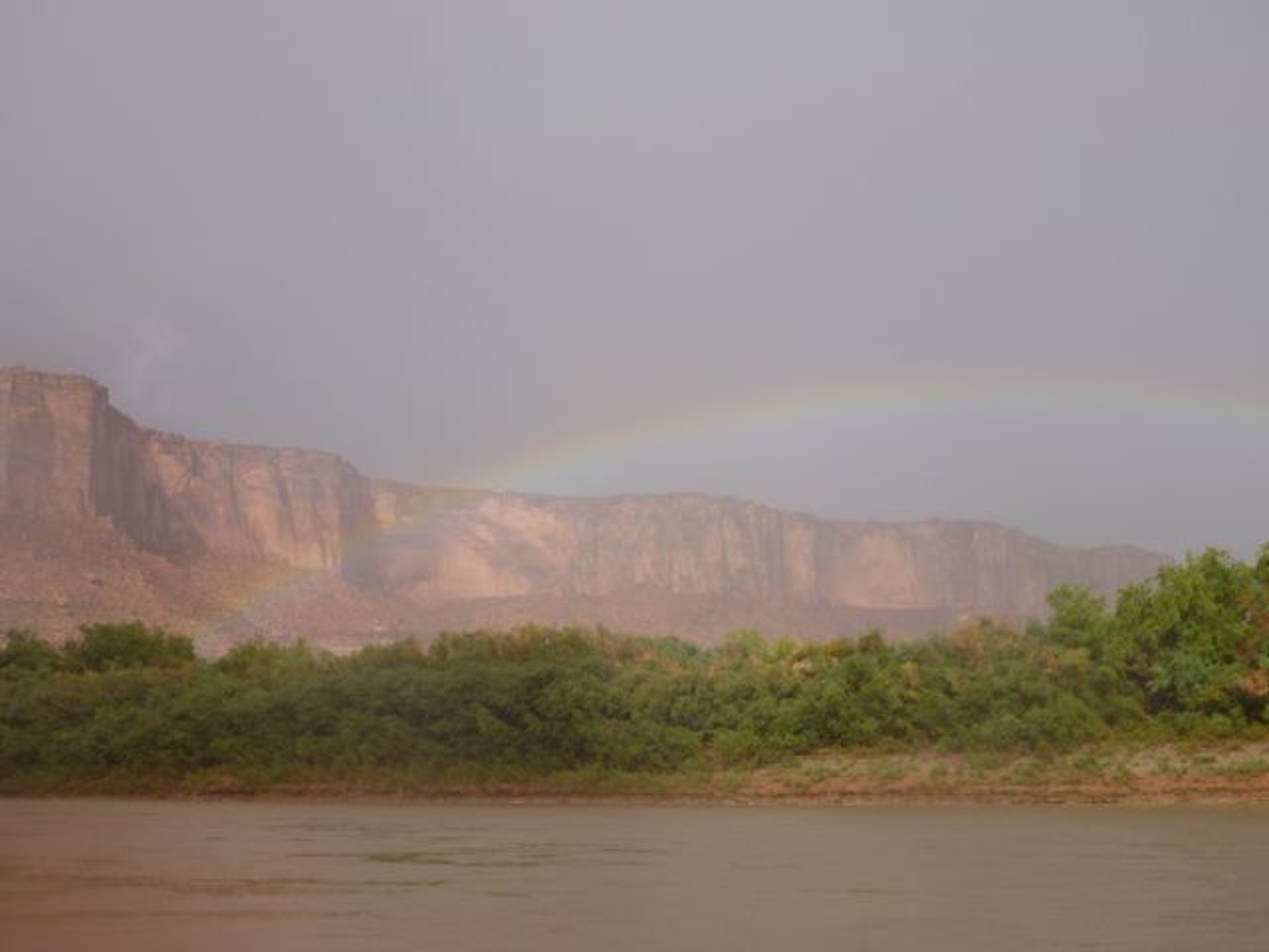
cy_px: 476
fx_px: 1613
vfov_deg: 32.9
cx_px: 634
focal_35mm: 44
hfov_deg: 42.9
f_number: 4.3
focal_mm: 7.8
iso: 80
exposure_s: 1/160
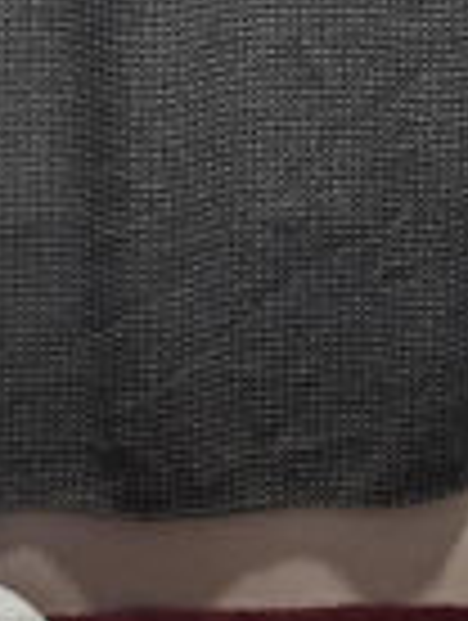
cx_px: 454
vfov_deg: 16.6
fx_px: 1995
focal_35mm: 111
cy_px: -223
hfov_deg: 13.2
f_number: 1.8
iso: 500
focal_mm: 5.4
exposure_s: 1/24
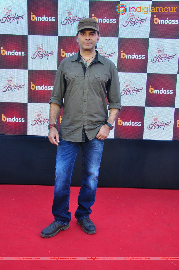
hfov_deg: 36.8
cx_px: 90
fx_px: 269
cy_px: 135
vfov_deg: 53.2
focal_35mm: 36
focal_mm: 24
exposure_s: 1/100
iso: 500
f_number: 5.6
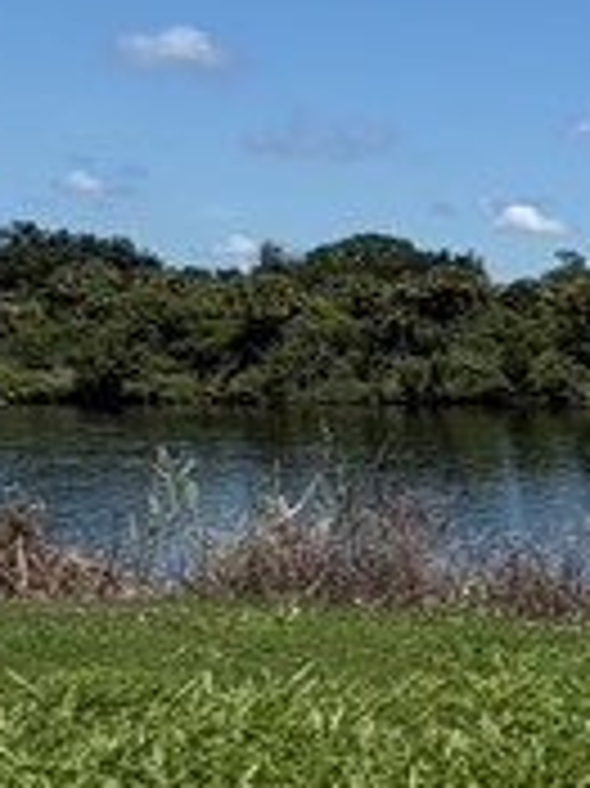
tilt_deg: -6.4
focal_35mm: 82
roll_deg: +0.6
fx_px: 1866
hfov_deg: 11.8
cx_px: 1662
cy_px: 599
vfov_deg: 23.6
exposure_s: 1/1431
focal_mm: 2.22
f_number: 2.2
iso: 20
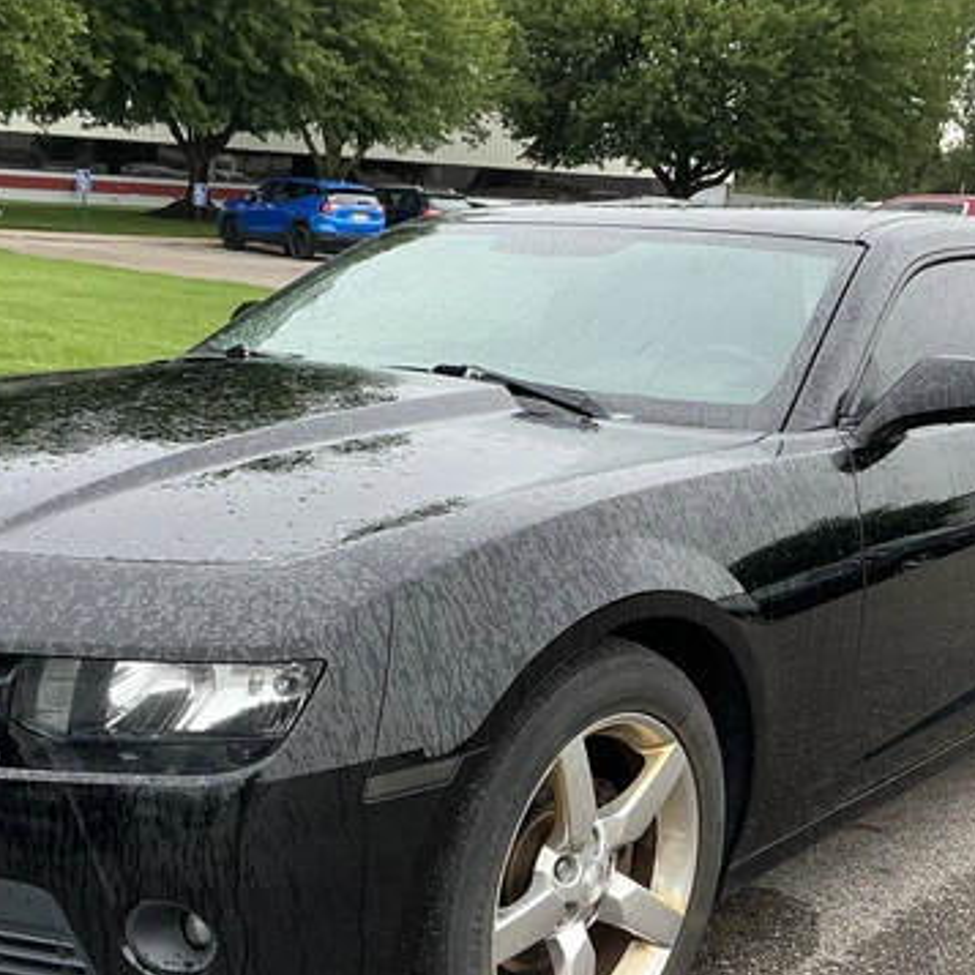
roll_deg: -4.0
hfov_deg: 32.8
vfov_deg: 32.6
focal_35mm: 52
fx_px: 1657
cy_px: 630
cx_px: 442
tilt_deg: -14.7
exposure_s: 1/122
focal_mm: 3
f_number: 1.8
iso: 25
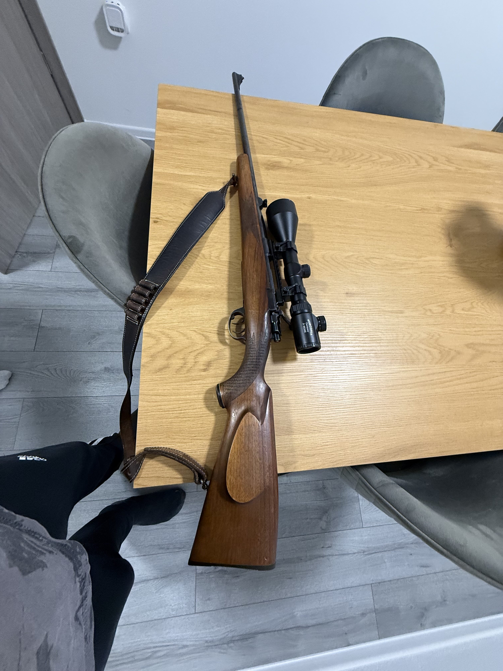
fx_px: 271
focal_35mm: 14
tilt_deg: -69.8
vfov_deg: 102.1
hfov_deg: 85.7
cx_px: 252
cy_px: 336
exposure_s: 1/50
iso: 400
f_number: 2.2
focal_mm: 2.22
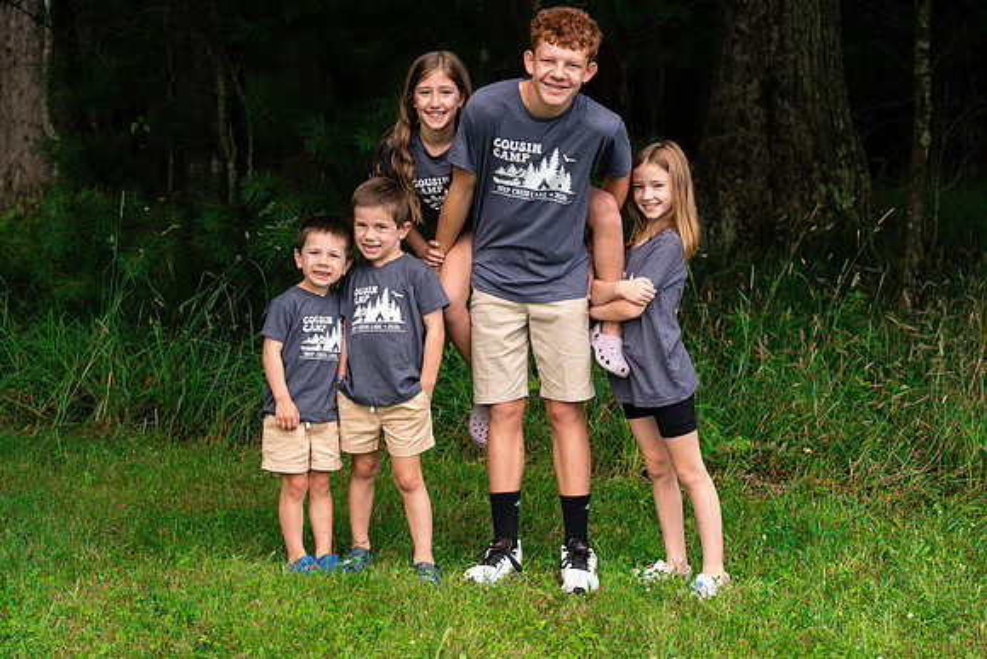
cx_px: 441
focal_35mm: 94
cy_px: 365
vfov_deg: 14.5
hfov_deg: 21.6
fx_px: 2580
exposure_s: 1/800
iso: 400
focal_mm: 85
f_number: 4.5
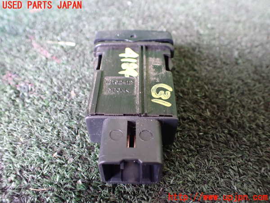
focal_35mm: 30
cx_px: 135
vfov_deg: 46.8
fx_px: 234
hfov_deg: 60.0
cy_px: 102
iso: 800
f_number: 2.3
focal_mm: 5.4
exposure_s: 1/40
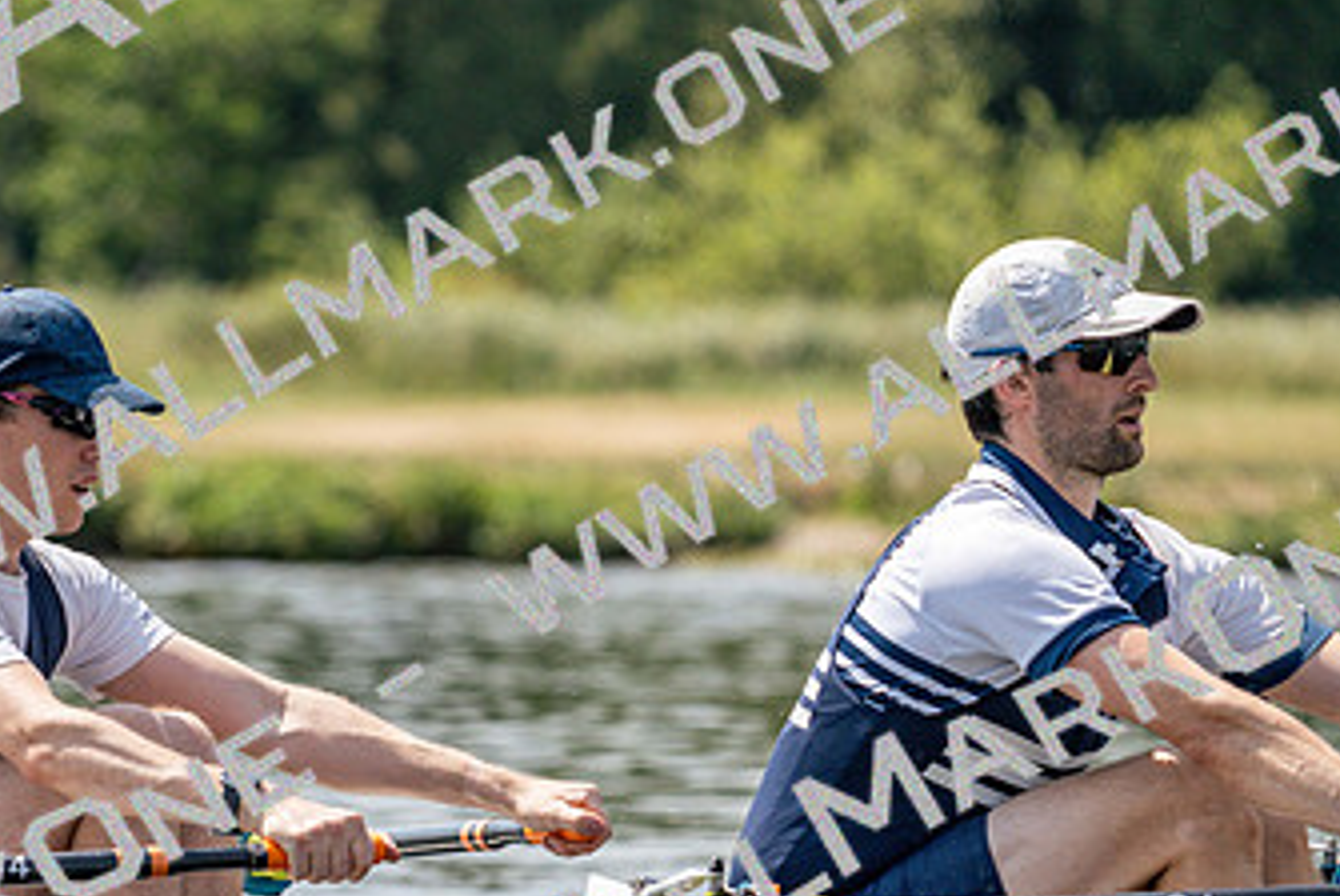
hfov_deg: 3.9
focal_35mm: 524
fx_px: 19521
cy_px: 702
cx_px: 196
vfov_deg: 2.6
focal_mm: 303
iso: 250
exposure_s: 1/1600
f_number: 6.3
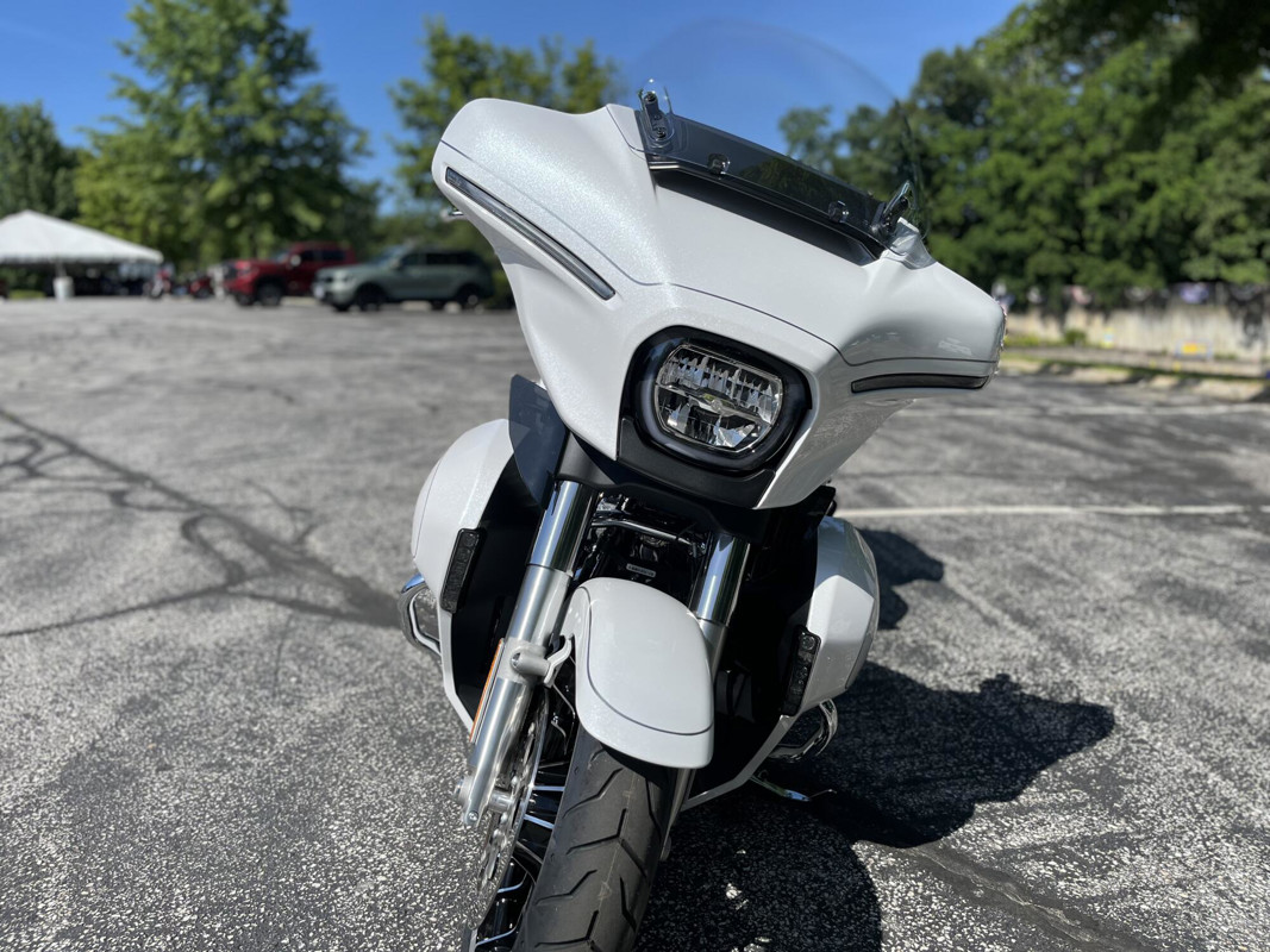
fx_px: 954
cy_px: 476
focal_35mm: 26
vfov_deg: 53.1
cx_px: 635
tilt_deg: -12.4
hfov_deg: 67.3
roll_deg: +0.5
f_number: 1.6
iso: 50
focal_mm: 5.1
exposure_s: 1/4484
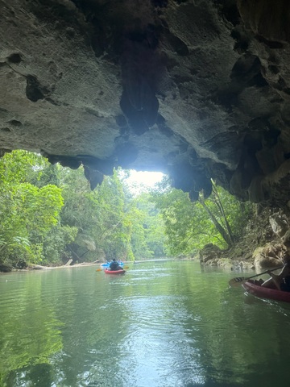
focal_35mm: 24
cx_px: 145
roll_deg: +3.4
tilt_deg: +15.1
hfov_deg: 56.8
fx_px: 268
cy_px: 194
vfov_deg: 71.6
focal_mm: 6.76
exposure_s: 1/121
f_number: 1.78
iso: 80
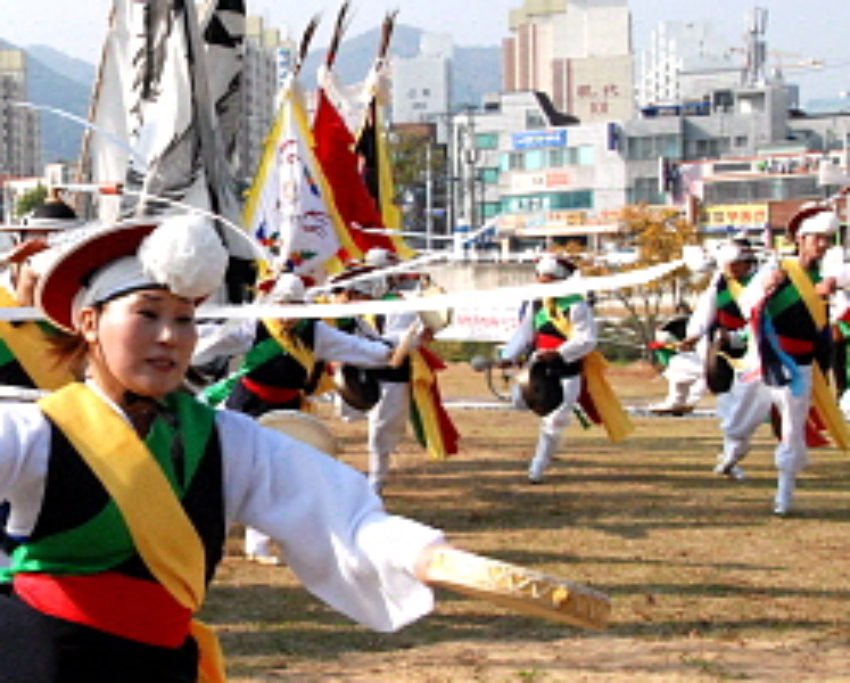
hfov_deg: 22.7
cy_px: 347
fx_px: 2065
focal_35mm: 82
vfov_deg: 18.8
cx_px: 96
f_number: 14
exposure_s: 1/800
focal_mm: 29
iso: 1250
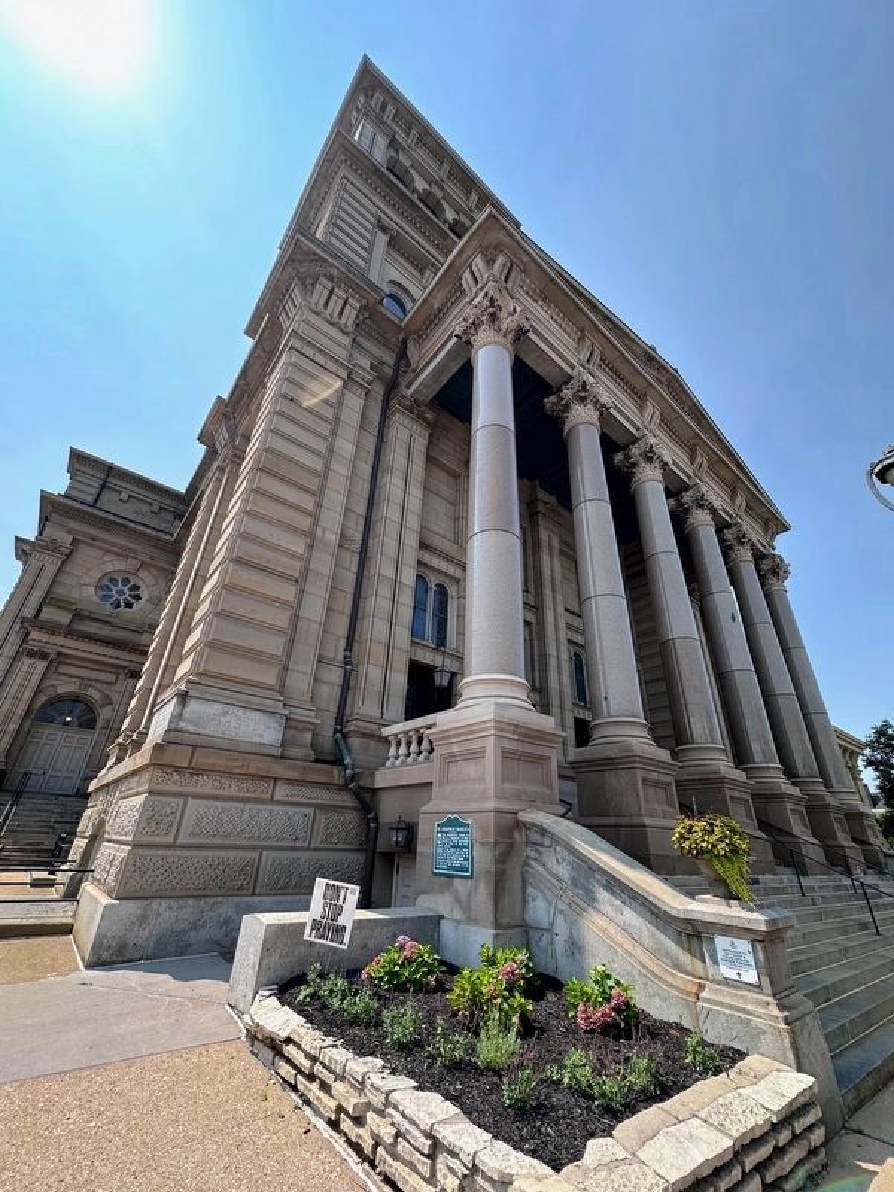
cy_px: 596
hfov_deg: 85.7
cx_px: 447
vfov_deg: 102.1
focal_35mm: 14
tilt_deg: +28.2
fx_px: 482
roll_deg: -4.8
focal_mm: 2.22
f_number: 2.2
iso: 40
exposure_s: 1/640
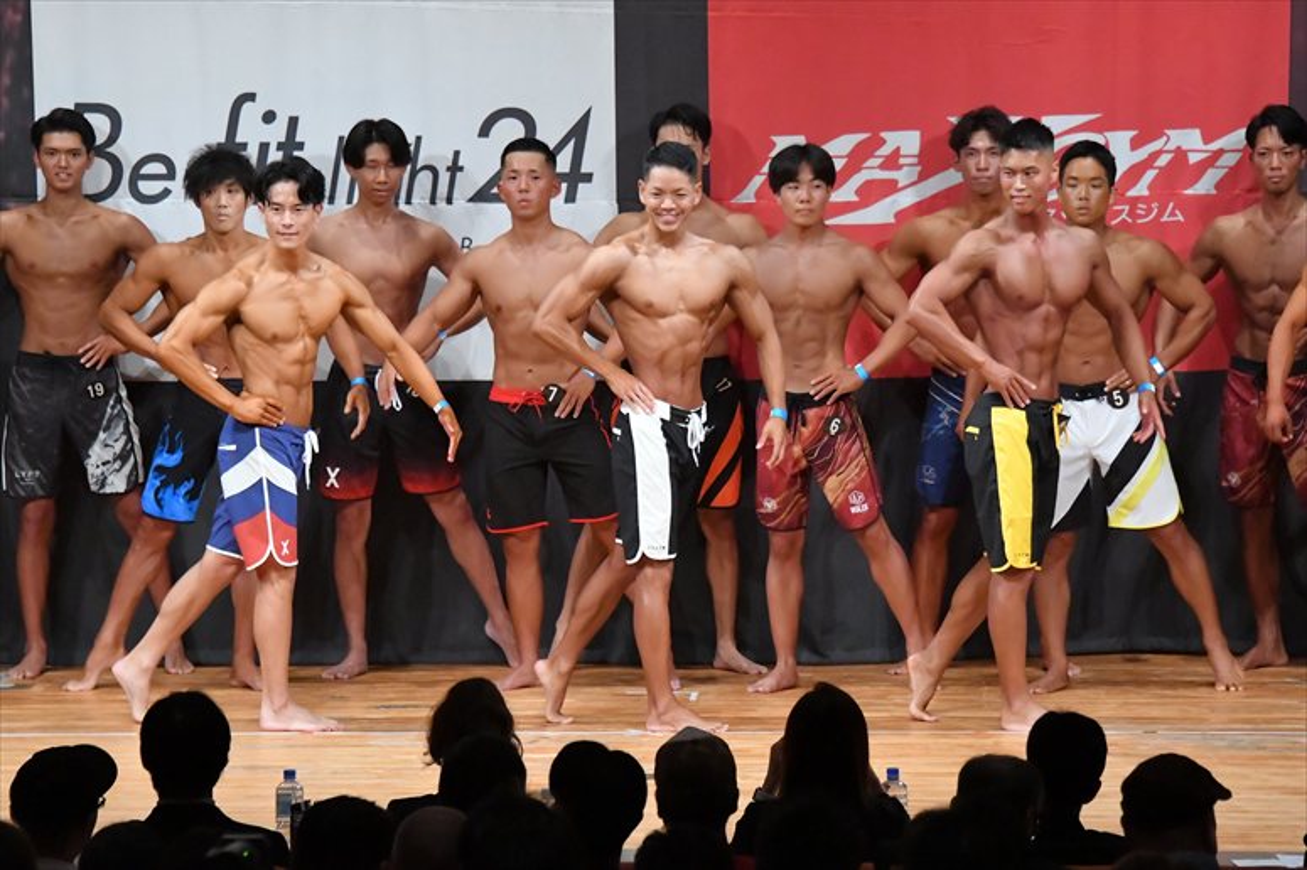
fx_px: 7330
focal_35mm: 202
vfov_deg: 6.8
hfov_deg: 10.2
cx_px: 654
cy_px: 435
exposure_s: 1/400
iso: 10000
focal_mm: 135
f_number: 5.6
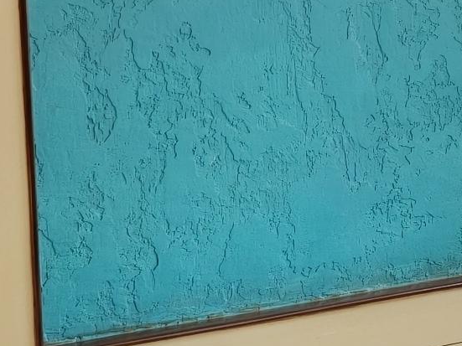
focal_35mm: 171
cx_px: 1004
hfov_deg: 10.4
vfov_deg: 8.7
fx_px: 2282
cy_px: 248
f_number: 1.6
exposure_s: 1/100
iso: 100
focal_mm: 6.06
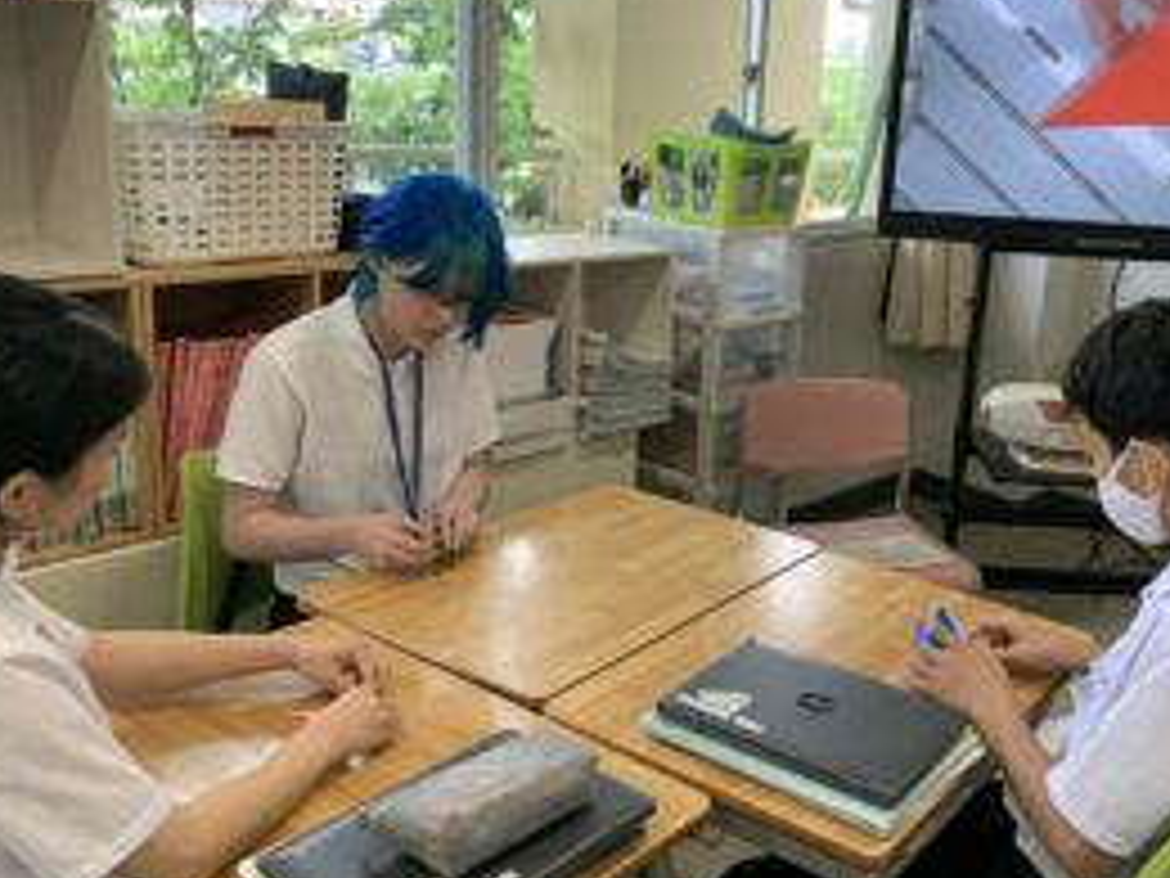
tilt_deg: -14.6
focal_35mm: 36
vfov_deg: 39.7
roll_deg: -3.3
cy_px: 432
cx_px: 778
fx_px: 1217
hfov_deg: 50.4
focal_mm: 4.25
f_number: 1.8
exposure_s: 1/121
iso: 80
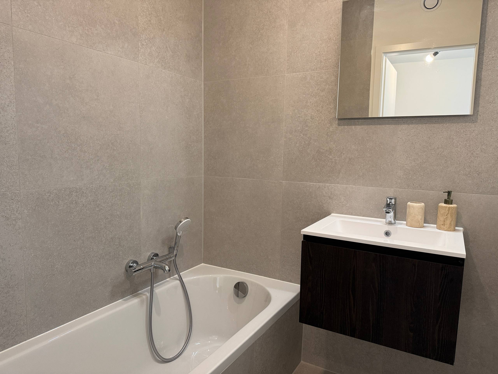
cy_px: 187
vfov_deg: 56.8
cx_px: 249
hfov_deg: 71.6
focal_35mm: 24
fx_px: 345
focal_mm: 6.76
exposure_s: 1/121
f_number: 1.78
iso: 200
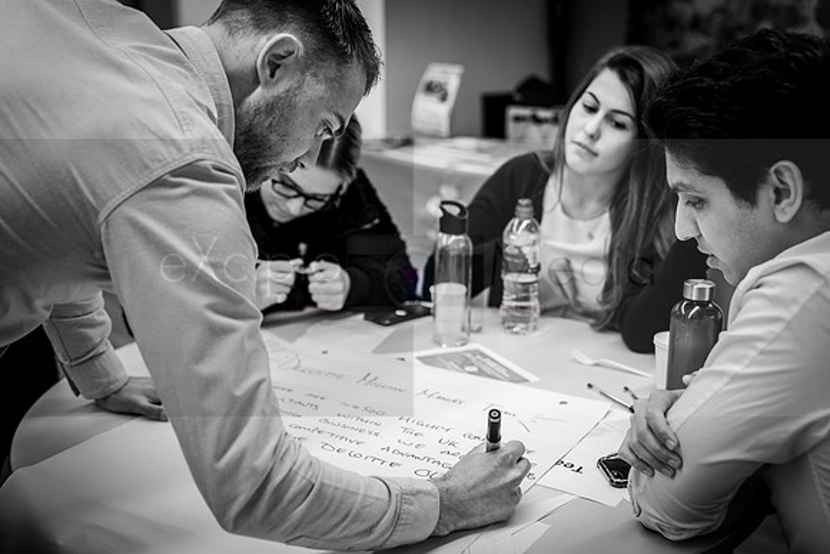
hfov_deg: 45.2
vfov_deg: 31.0
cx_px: 415
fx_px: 997
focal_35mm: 43
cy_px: 277
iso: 400
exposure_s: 1/60
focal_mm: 42
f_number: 2.8
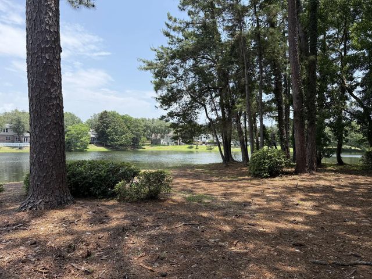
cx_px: 186
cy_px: 140
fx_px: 258
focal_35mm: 24
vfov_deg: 56.8
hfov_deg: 71.6
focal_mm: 6.76
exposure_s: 1/2525
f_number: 1.78
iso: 100
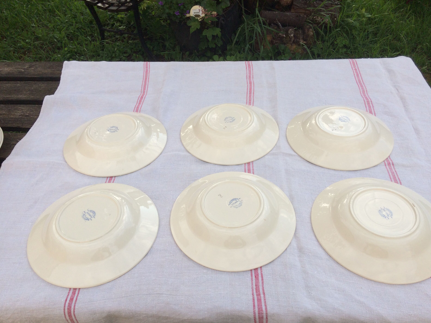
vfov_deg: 46.8
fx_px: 374
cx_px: 220
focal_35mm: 30
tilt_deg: -42.7
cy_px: 166
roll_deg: +2.6
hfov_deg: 60.0
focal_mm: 4.15
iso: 32
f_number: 2.2
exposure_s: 1/672
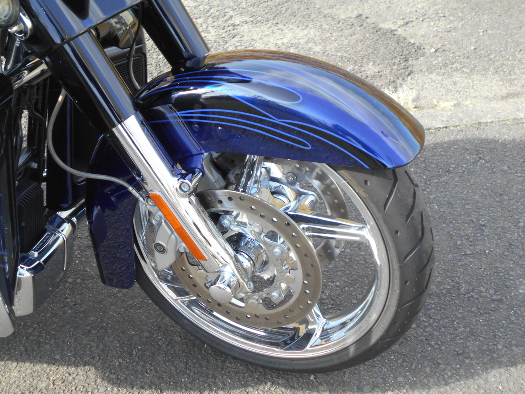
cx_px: 262
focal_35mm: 44
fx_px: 667
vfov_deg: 32.9
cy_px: 197
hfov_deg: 42.9
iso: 200
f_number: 4.2
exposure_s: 1/250
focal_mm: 7.7
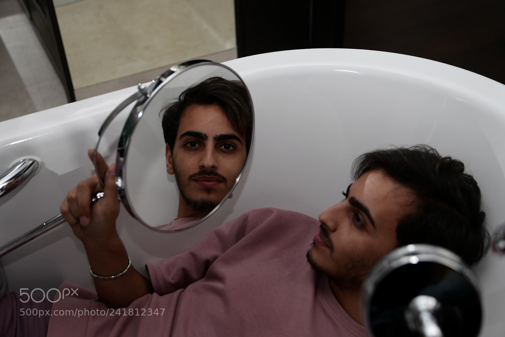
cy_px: 168
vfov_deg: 29.9
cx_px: 252
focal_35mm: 45
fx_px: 631
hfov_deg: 43.6
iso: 50
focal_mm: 45
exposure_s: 1/60
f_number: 4
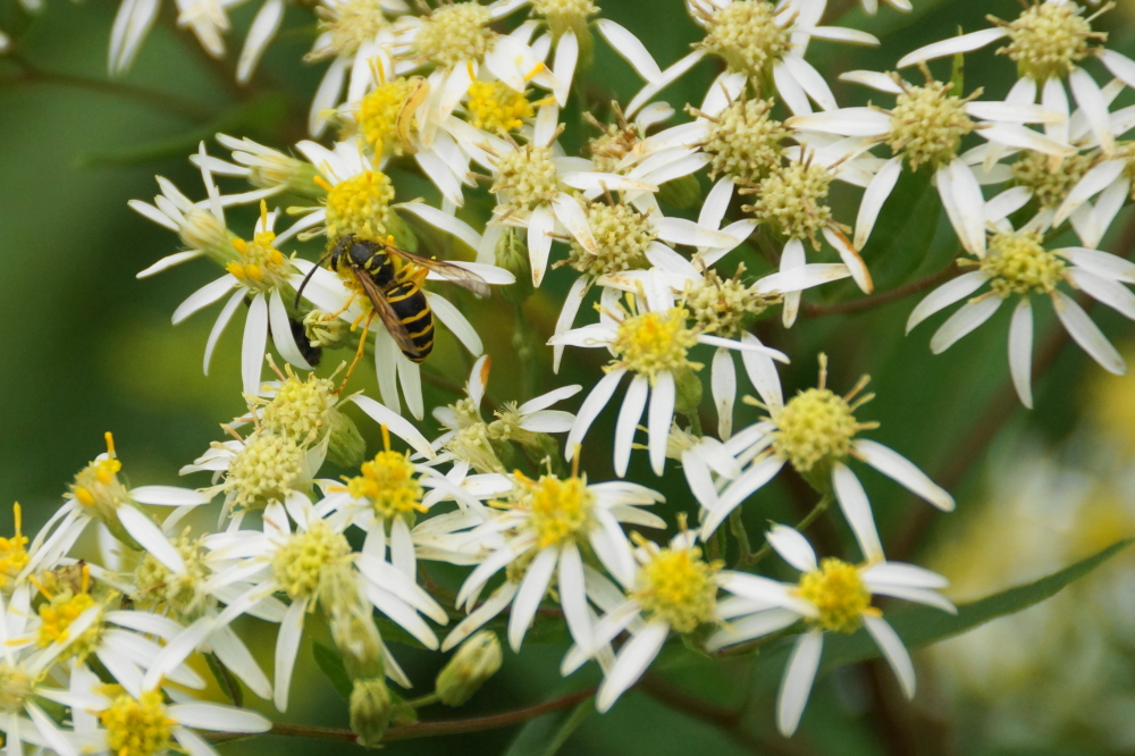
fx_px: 11818
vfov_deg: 3.7
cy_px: 378
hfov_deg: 5.5
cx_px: 568
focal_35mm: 375
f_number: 6.3
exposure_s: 1/400
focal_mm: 250
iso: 500
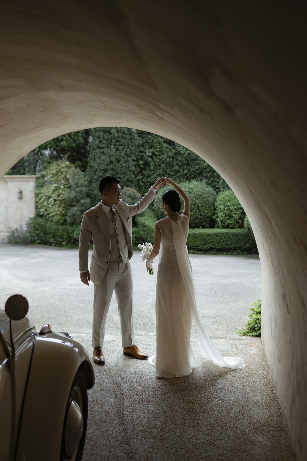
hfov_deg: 37.9
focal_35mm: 35
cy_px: 230
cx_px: 154
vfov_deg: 54.4
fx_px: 448
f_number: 2
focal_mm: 35
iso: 100
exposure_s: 1/800
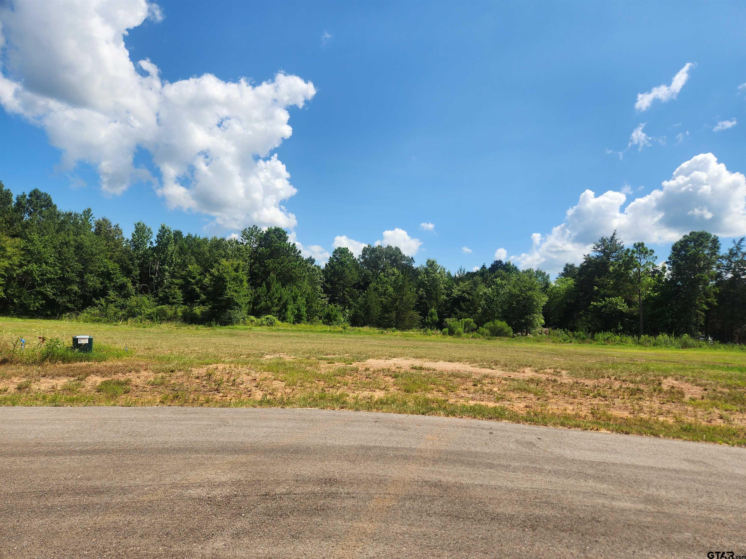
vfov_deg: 58.9
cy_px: 280
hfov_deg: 73.9
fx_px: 496
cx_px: 373
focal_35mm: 23
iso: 20
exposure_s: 1/1874
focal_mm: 5.4
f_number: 1.8
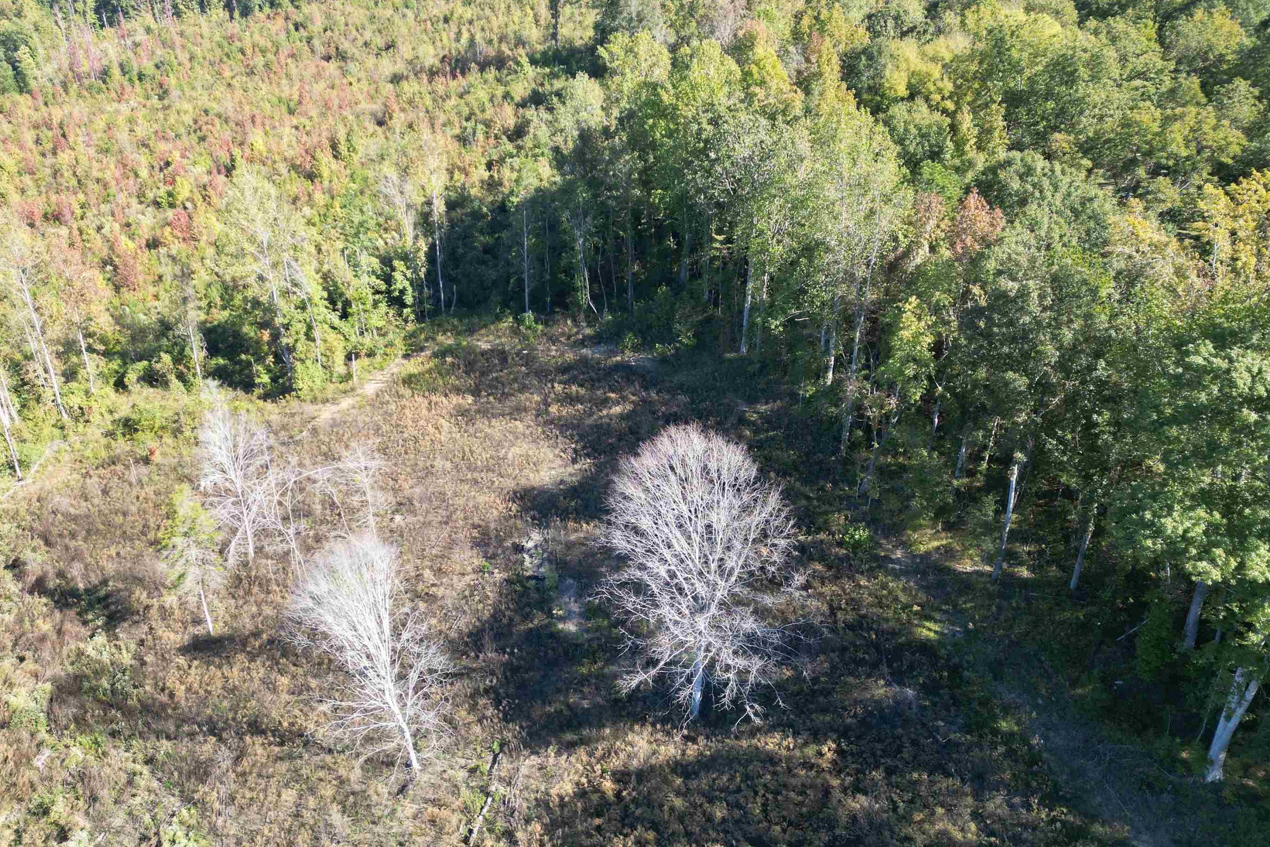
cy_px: 402
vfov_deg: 46.4
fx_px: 988
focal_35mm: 28
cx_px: 605
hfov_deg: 65.4
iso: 110
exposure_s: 1/2500
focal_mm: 6.72
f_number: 1.7
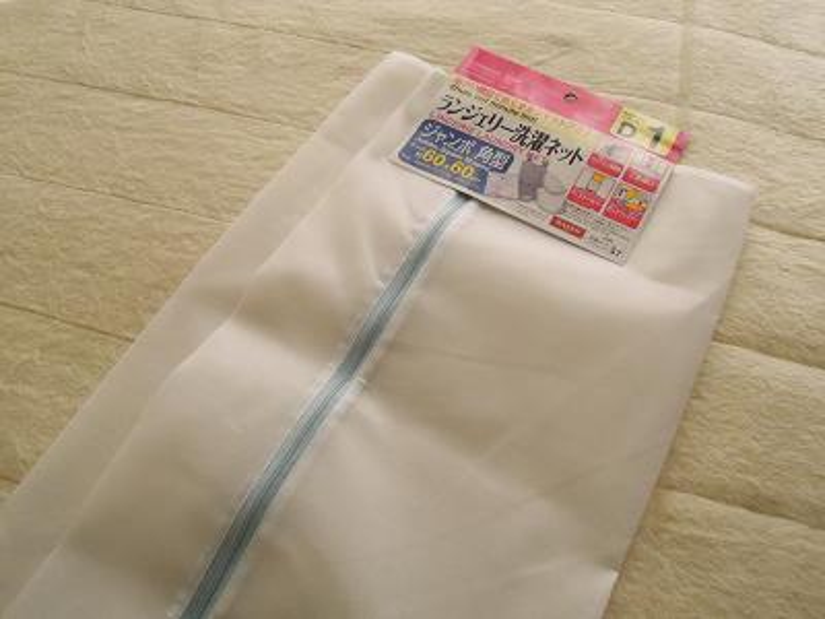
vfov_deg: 56.8
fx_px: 572
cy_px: 310
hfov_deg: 71.6
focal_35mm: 24
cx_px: 412
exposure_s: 1/400
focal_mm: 4.3
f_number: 7.1
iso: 1600
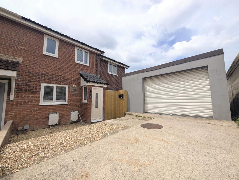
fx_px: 83
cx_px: 120
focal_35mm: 12
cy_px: 90
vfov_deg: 94.6
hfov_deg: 110.5
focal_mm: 2.02
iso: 56
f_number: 1.7
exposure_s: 1/4184
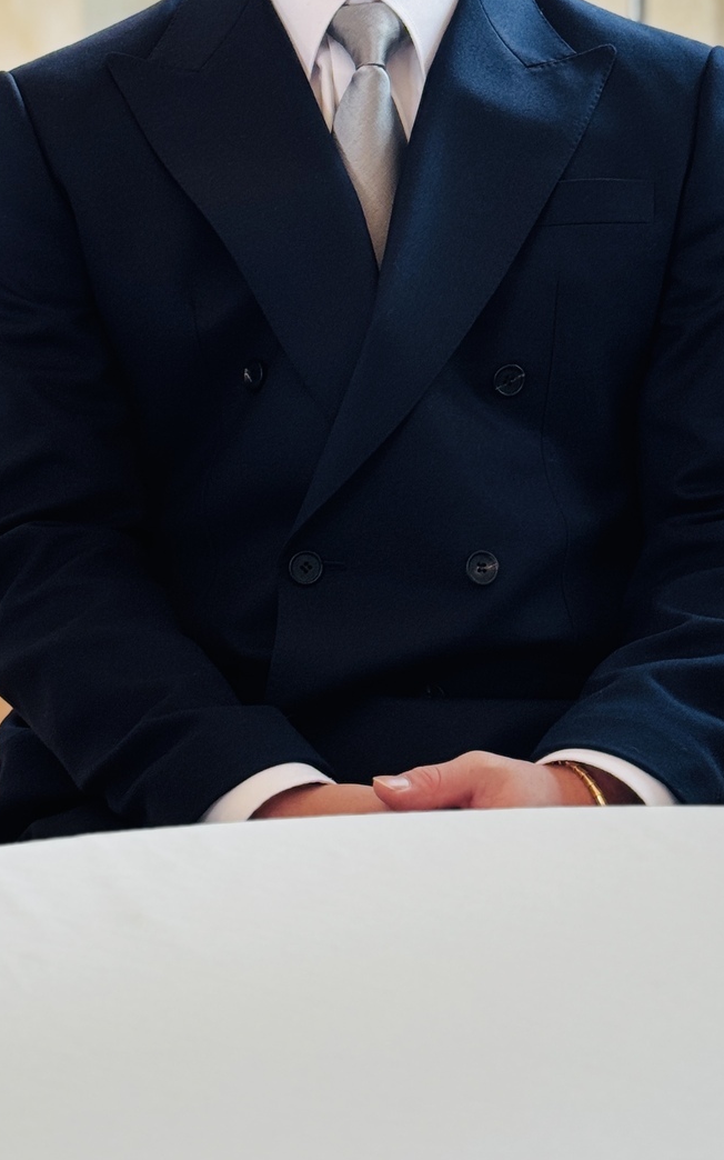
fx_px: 2874
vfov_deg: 22.5
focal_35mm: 91
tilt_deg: -7.7
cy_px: 261
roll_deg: +0.5
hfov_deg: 14.4
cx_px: 374
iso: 80
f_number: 1.78
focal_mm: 6.76
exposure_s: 1/120
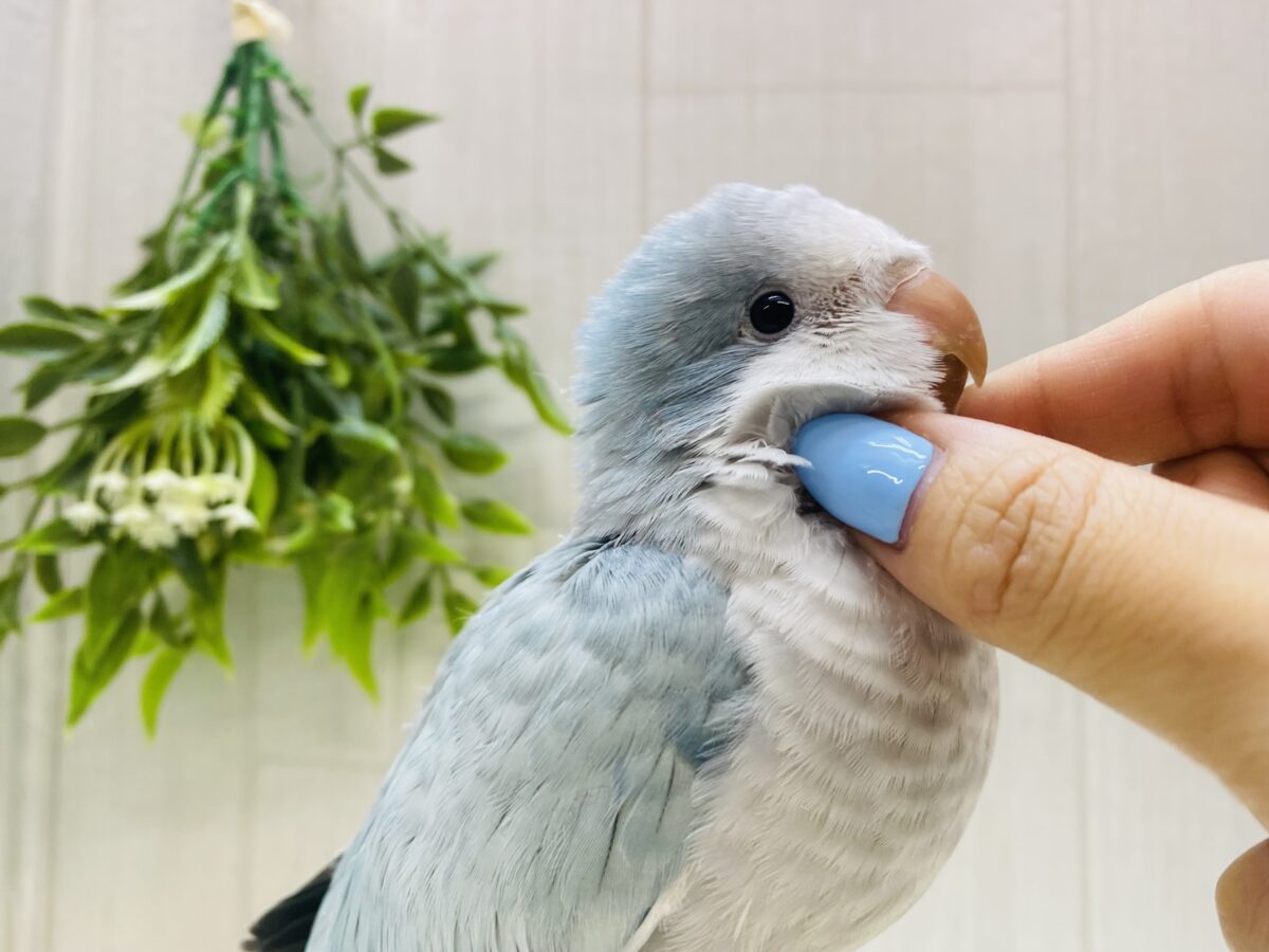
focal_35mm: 25
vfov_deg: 54.9
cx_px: 634
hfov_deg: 69.4
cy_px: 476
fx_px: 916
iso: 125
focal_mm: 4.25
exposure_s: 1/100
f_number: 1.8
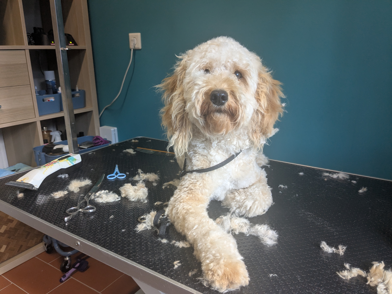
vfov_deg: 51.4
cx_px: 196
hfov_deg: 65.3
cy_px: 147
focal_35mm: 27
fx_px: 306
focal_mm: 4.38
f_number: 1.73
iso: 59
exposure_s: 1/99.9
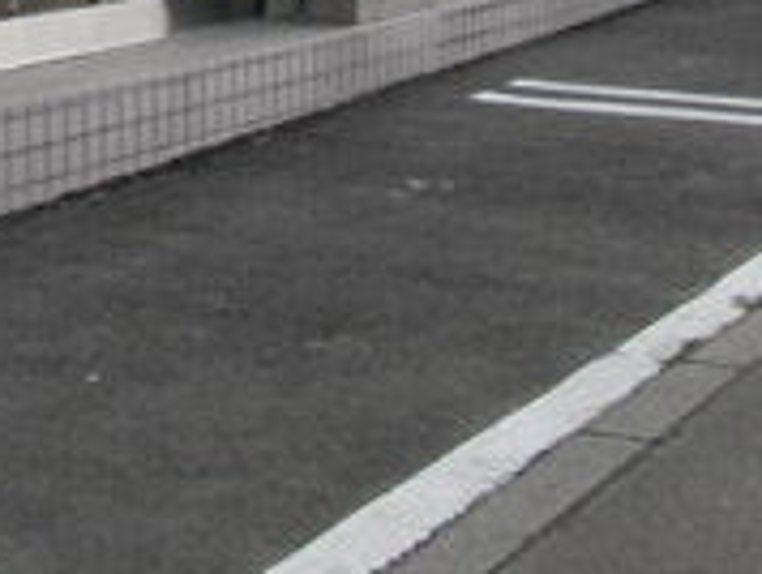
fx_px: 2337
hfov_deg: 18.3
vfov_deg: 13.3
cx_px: 107
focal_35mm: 106
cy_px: -238
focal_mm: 6.42
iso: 100
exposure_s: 1/200
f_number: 3.6
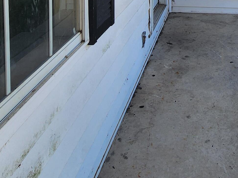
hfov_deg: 43.4
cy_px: -60
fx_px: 275
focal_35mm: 40
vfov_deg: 28.6
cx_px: 207
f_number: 2.2
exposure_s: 1/572
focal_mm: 2.2
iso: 50
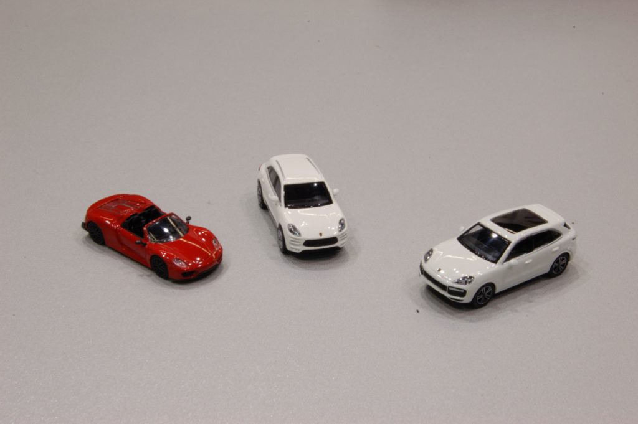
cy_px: 212
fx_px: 1009
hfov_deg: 35.1
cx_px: 319
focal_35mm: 57
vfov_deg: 23.7
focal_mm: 38
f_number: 32
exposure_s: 1/1.3
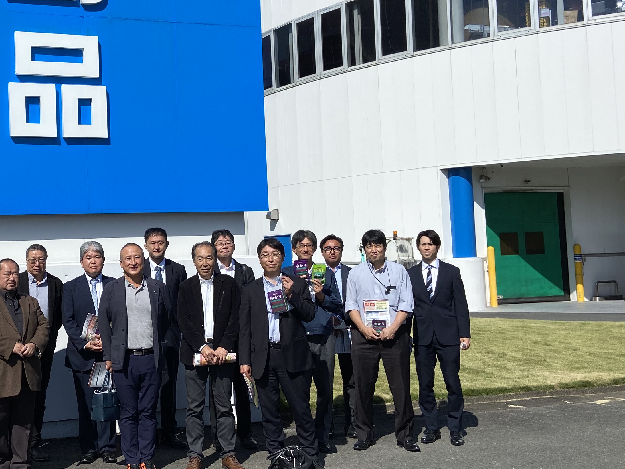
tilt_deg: +2.5
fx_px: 867
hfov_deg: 38.3
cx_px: 135
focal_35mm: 48
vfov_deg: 30.3
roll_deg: +1.7
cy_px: 216
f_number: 1.8
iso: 32
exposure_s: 1/6061
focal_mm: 4.25
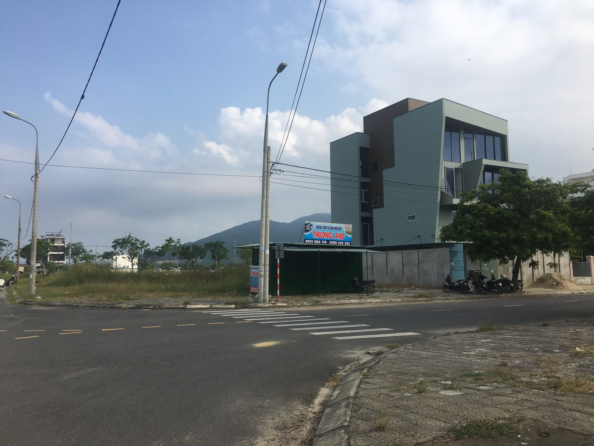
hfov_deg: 61.7
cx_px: 297
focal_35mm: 29
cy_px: 223
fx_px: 498
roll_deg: +0.4
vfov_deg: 48.2
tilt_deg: +8.2
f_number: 2.2
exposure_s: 1/1399
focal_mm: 4.15
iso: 25
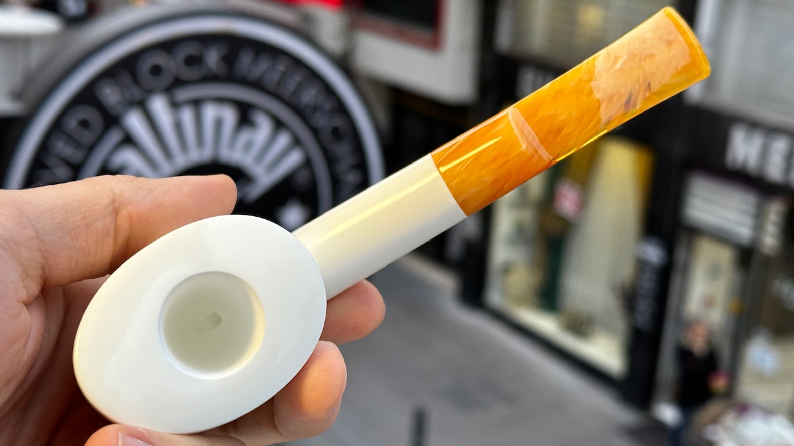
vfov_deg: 22.6
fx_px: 1116
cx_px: 395
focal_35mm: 53
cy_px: 263
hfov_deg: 39.2
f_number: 1.78
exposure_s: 1/50
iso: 64
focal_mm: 6.86
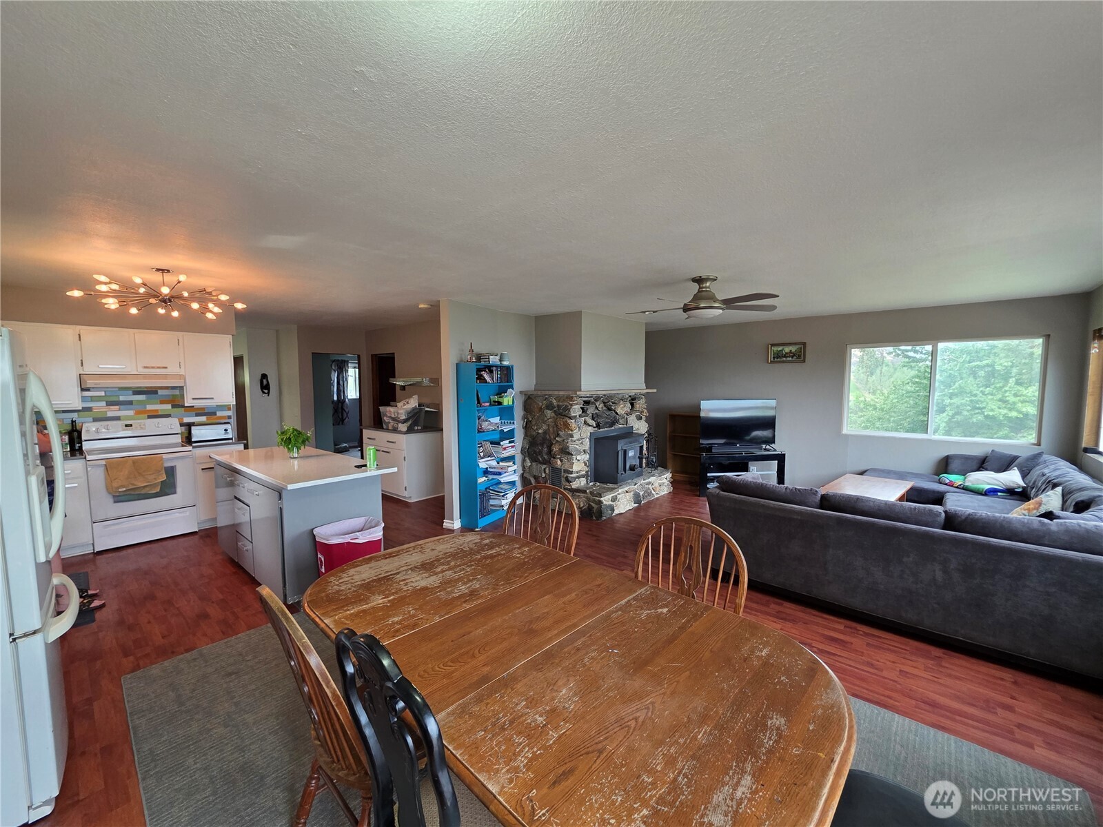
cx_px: 552
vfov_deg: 89.9
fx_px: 414
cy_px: 414
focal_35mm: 13
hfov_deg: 106.2
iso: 160
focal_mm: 2.2
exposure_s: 1/120
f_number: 1.9
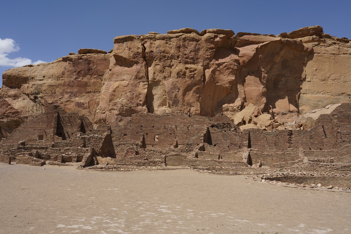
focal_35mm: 32
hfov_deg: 58.7
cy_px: 125
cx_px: 170
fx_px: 312
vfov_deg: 41.1
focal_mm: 29
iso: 100
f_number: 18
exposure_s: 1/100
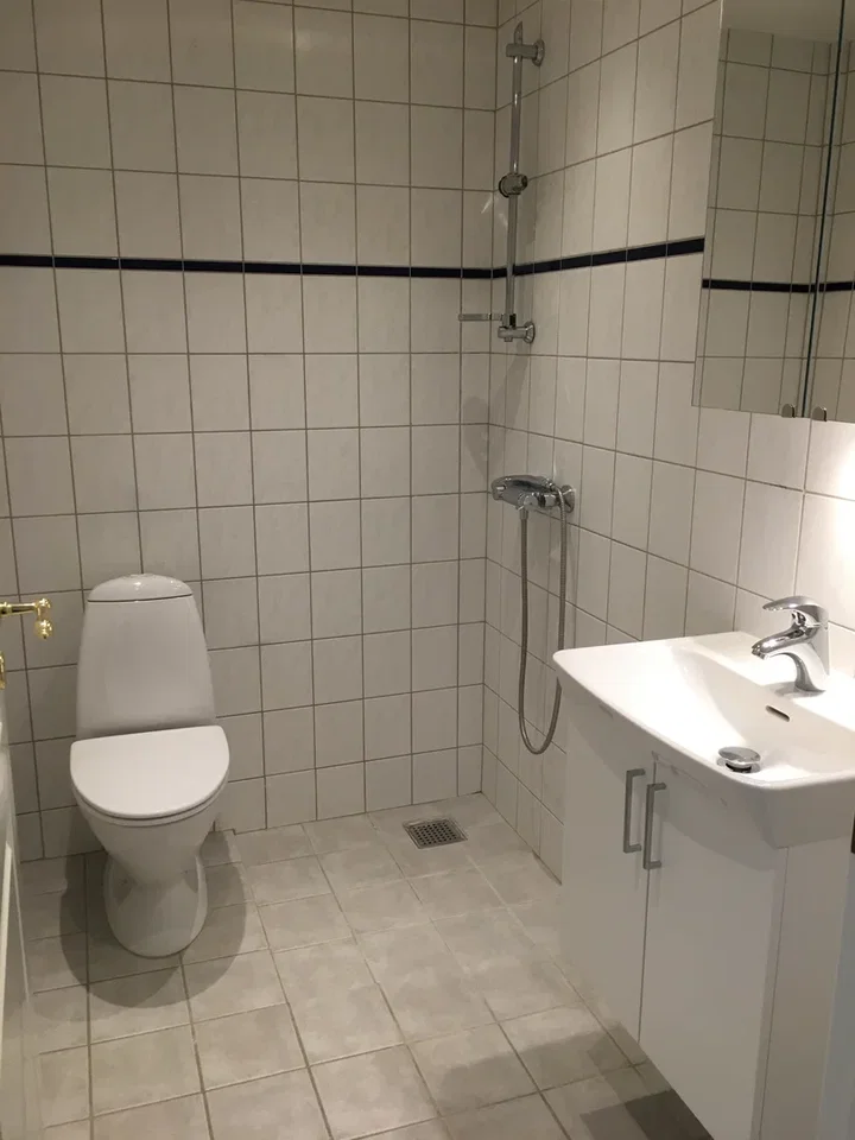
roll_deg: -0.8
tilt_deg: -11.7
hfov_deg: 48.2
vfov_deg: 61.7
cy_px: 570
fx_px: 955
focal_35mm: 29
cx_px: 428
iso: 40
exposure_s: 1/33
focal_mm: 4.15
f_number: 2.2
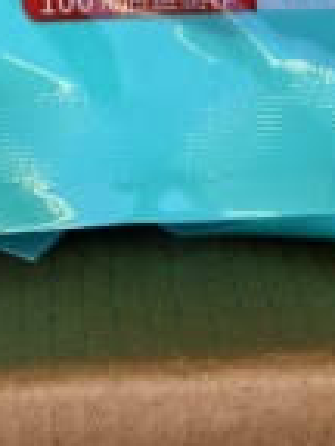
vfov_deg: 8.7
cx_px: 34
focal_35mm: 171
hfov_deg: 8.7
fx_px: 2206
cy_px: -1039
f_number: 1.57
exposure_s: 1/140
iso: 72
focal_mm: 5.6
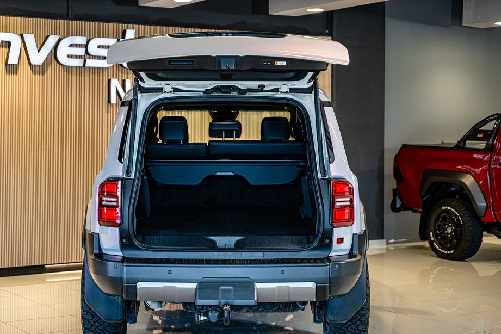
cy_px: 177
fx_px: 974
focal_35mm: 70
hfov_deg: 28.8
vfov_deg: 19.5
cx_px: 225
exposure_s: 1/125
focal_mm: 63
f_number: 2.8
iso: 320
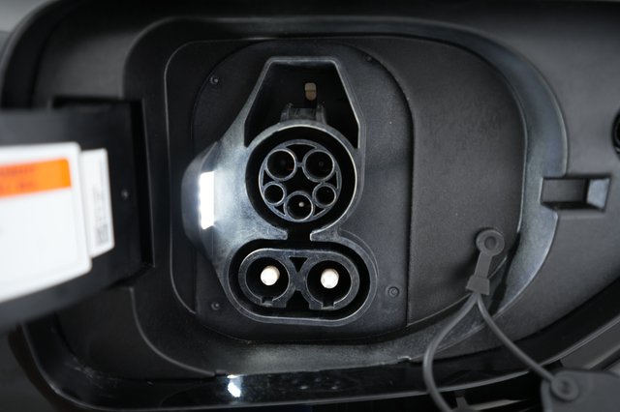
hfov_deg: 65.5
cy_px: 206
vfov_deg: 46.4
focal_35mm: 28
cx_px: 310
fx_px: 482
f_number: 2.8
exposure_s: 1/30
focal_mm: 28
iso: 800
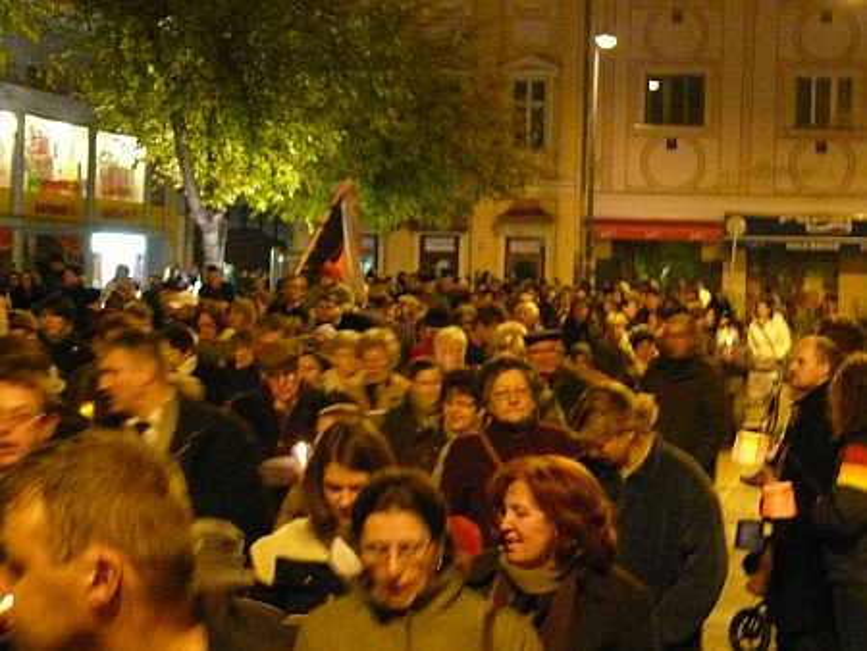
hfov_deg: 23.8
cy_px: 326
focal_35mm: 82
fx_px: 2055
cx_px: 434
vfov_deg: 18.0
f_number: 3.2
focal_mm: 12.1
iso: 800
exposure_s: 1/10
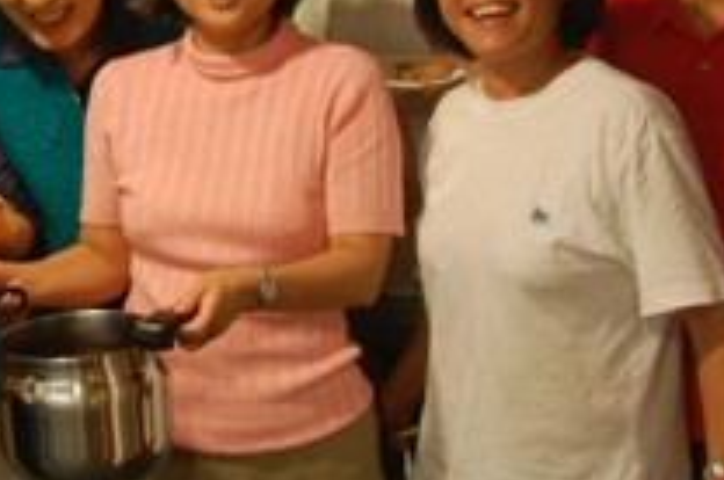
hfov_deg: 23.1
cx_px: 68
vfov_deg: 15.6
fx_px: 1727
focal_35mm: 86
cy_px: 35
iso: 800
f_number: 3.8
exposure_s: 1/15
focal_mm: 20
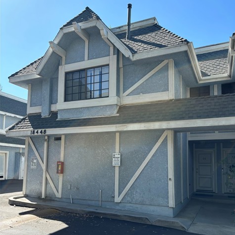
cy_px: 143
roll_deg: -0.3
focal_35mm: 31
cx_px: 118
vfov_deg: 52.1
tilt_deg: +6.7
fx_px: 238
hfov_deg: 52.5
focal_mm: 5.96
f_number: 1.6
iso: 50
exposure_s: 1/1016
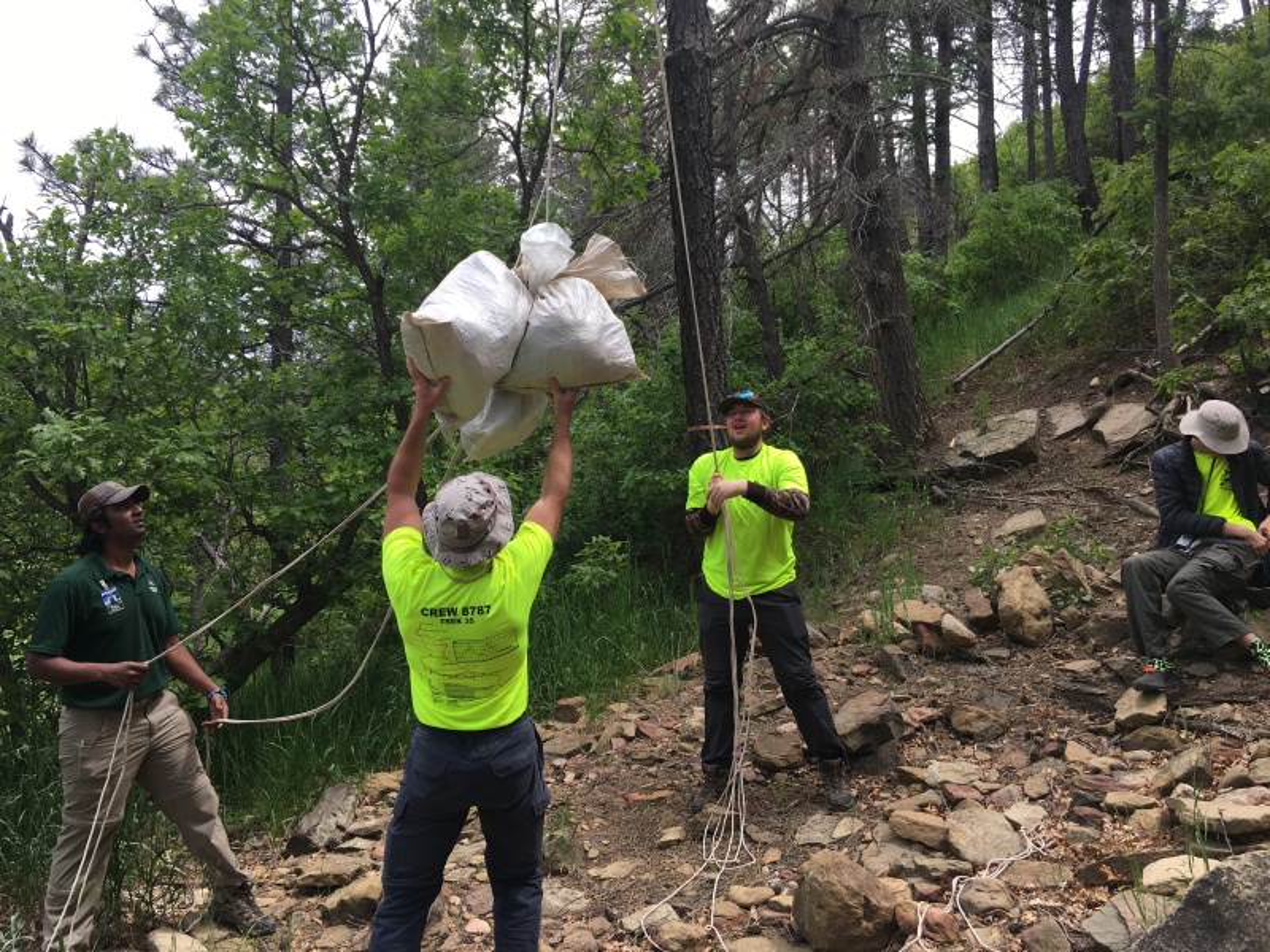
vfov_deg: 48.2
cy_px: 476
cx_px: 635
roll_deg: -0.7
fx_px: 1064
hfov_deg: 61.7
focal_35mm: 29
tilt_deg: -0.8
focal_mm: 4.15
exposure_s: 1/450
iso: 25
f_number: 2.2
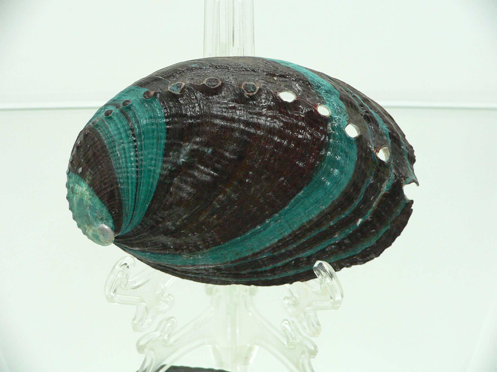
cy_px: 186
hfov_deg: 52.6
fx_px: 503
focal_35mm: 35
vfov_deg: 40.7
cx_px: 248
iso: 200
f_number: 2.8
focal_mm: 4.6
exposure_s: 1/60
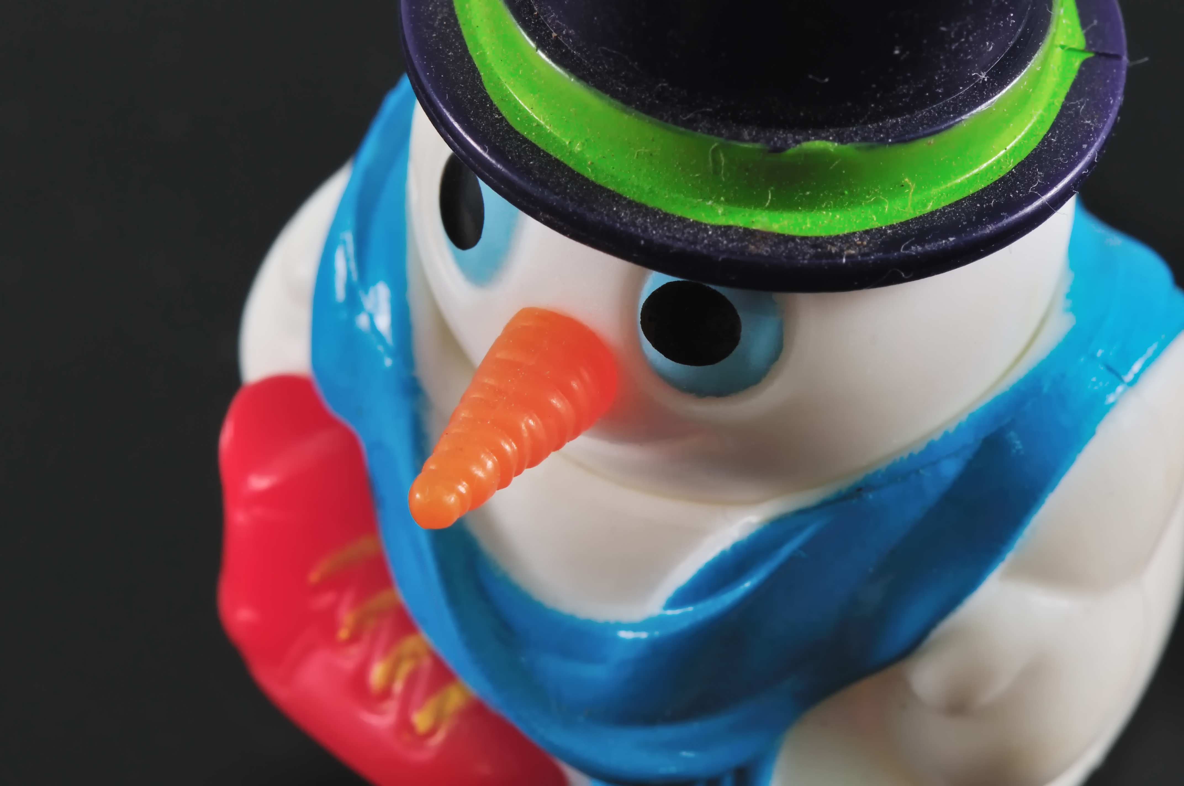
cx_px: 592
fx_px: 5174
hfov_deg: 13.1
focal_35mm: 158
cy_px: 393
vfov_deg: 8.7
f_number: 22
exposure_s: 1/200
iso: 200
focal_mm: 105
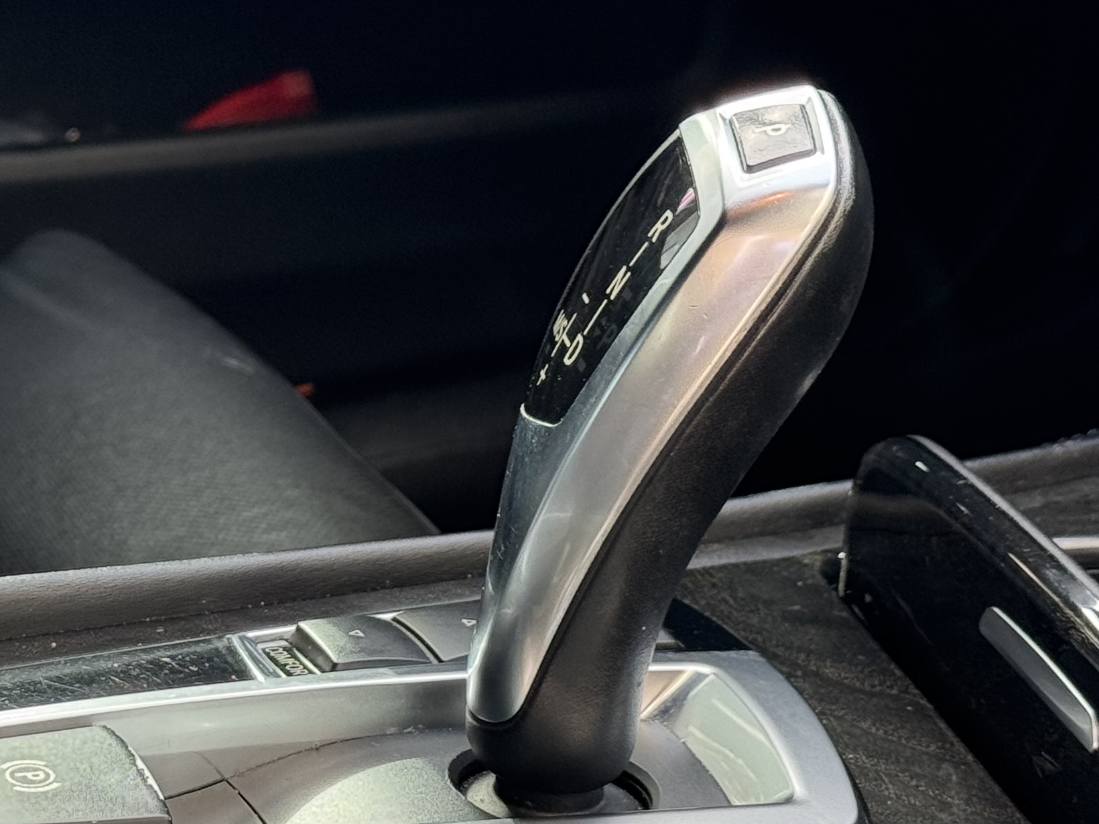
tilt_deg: -27.6
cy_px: 549
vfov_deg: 12.5
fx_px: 3746
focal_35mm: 118
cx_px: 226
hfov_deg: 16.6
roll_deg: +4.4
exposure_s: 1/160
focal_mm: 6.76
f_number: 1.78
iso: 50
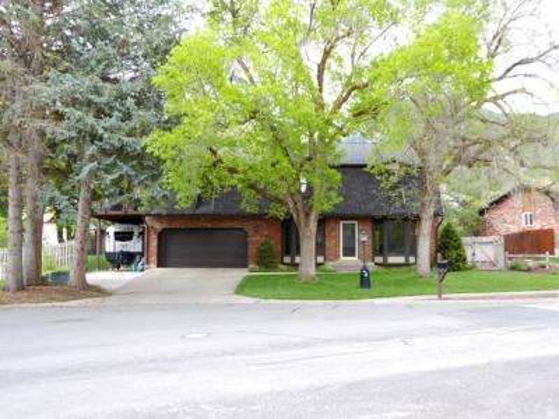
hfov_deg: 51.4
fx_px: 581
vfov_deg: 39.7
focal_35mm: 36
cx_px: 280
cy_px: 210
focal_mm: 6.3
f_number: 3.7
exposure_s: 1/60
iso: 160
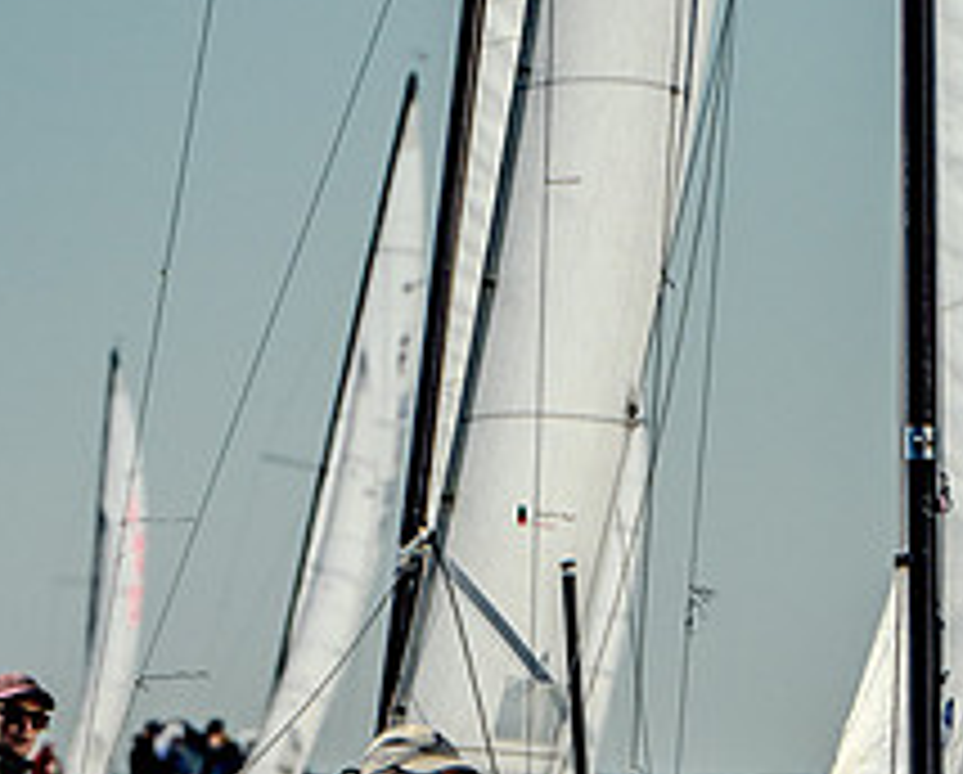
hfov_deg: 1.4
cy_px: 858
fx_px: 39261
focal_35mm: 1375
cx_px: 738
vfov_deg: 1.1
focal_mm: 391
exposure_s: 1/2000
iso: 640
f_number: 11
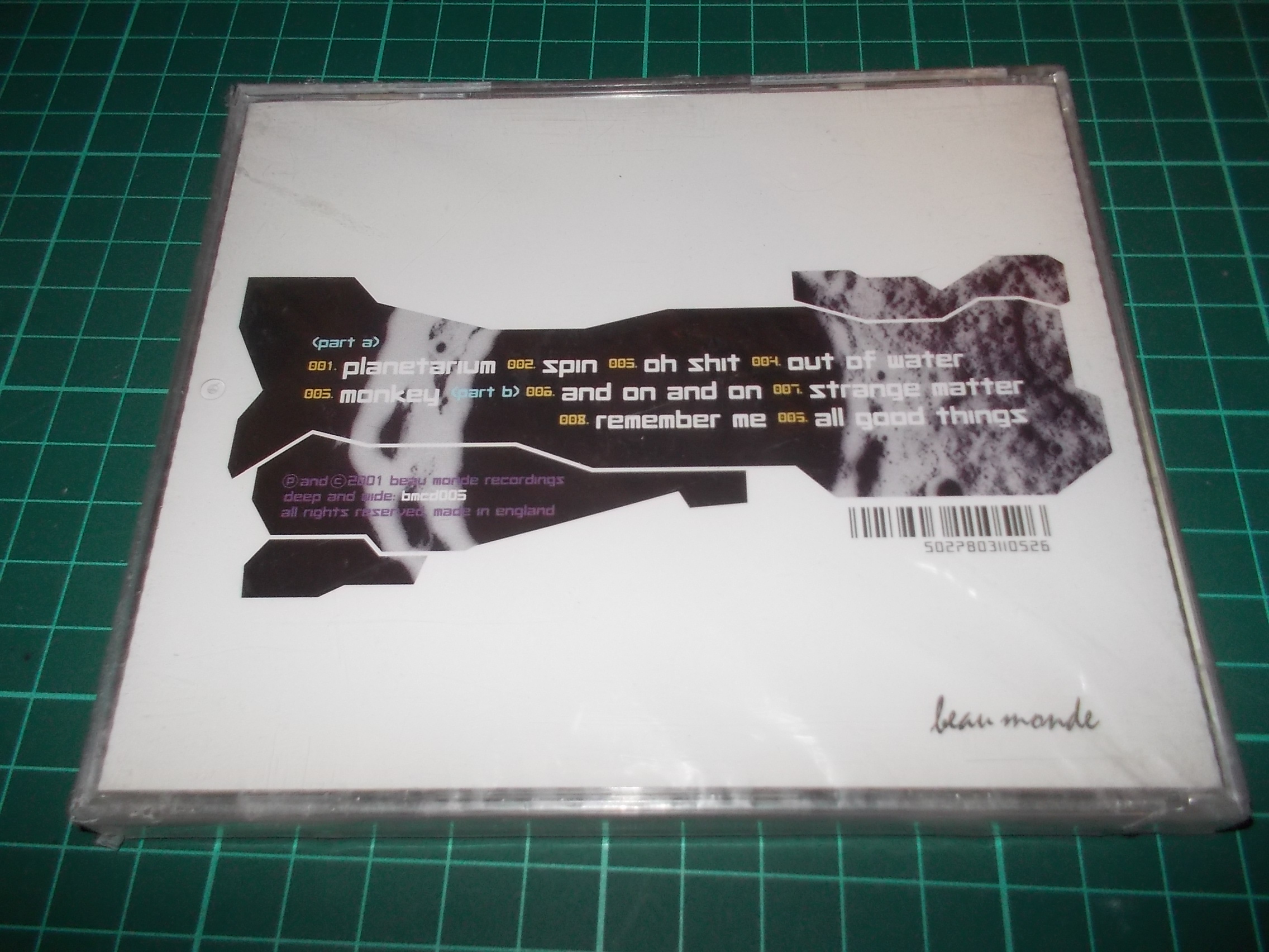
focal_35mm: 29
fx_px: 1063
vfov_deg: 48.2
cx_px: 634
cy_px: 476
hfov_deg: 61.7
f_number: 3.3
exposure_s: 1/30
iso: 200
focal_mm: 4.1
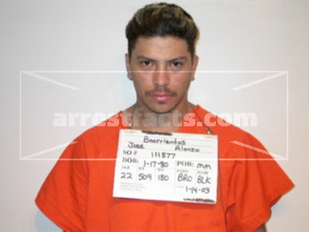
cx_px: 154
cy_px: 116
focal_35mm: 59
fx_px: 527
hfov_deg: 32.7
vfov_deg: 24.8
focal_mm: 12.2
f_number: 3
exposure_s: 1/60.3
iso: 100
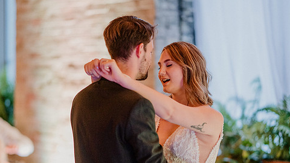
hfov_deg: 16.0
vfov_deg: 9.0
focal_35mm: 134
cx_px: 139
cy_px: 104
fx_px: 1030
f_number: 1.4
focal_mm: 105
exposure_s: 1/320
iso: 3200
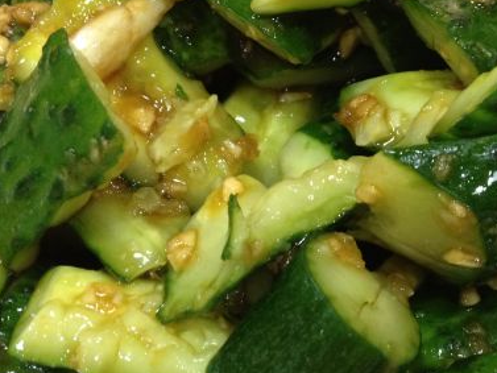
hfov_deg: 29.7
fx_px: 934
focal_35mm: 65
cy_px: 184
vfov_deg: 22.6
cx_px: 311
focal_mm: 4.28
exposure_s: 1/20
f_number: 2.4
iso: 160
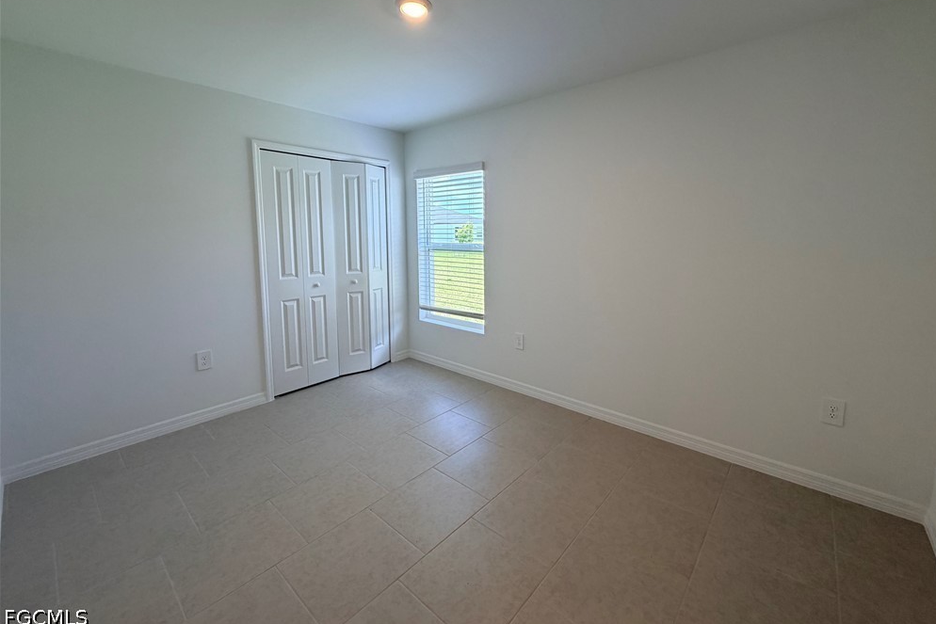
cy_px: 272
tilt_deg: -6.1
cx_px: 481
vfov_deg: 77.0
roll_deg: +0.7
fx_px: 390
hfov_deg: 100.4
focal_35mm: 15
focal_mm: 2.22
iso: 125
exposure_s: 1/120
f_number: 2.2
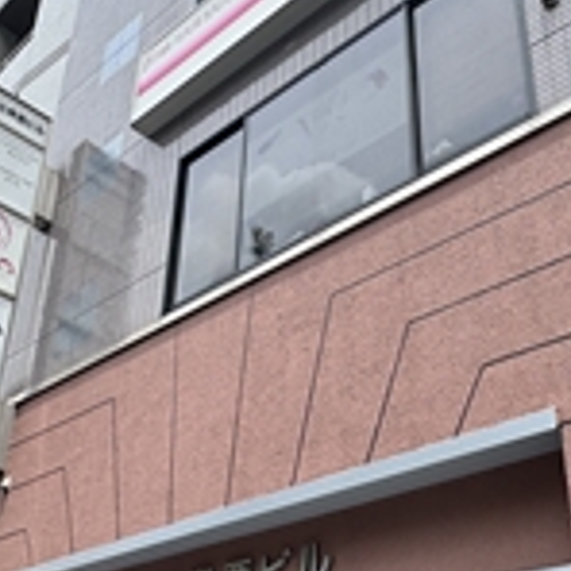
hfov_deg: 33.9
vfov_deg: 33.9
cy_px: 347
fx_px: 933
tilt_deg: +31.2
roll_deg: -2.3
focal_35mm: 50
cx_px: 231
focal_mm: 2.22
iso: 50
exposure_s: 1/840
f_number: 2.2
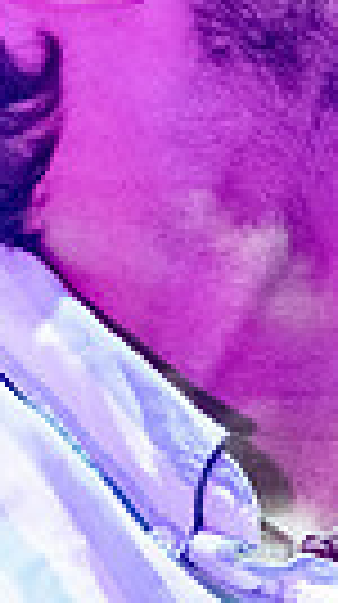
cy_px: 116
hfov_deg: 1.2
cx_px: 383
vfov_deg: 2.1
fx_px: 16138
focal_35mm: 1009
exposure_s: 1/400
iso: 5000
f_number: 2.8
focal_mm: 200
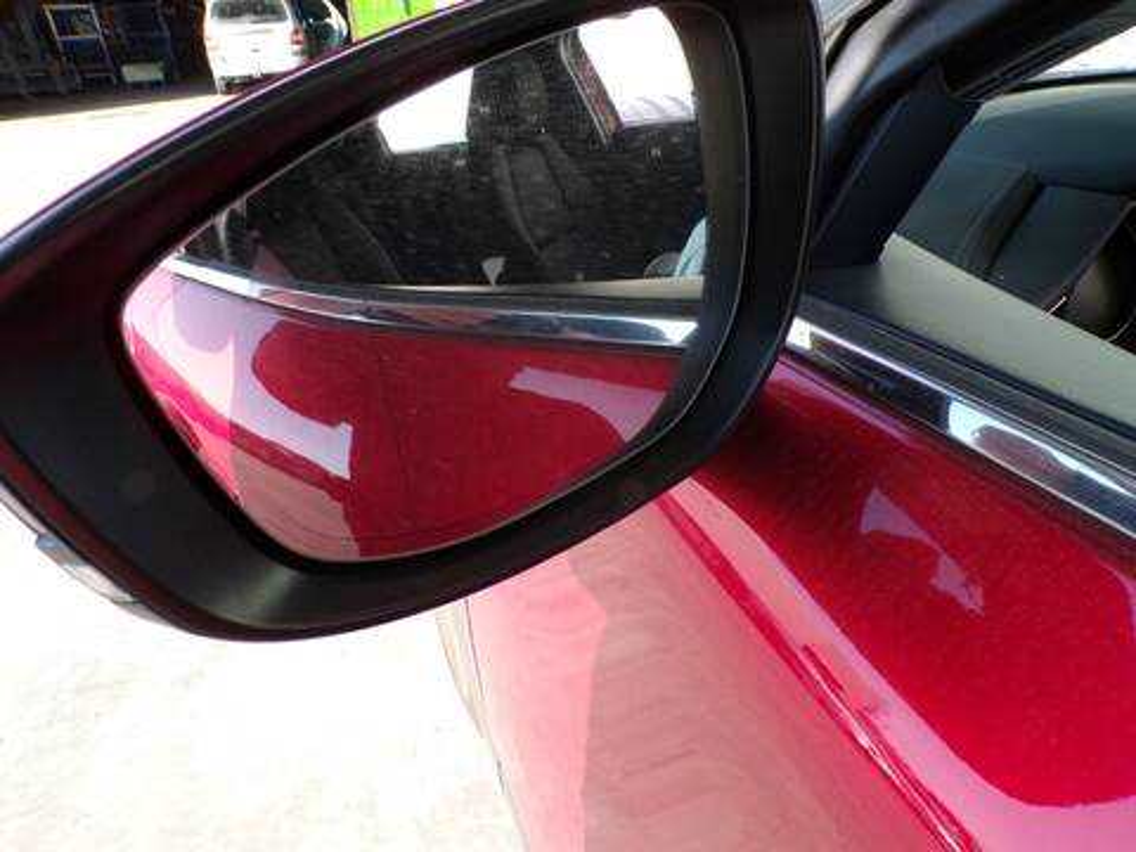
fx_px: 788
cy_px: 426
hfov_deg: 71.6
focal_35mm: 24
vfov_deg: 56.8
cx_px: 568
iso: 100
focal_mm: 4.3
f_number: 4.4
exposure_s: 1/105
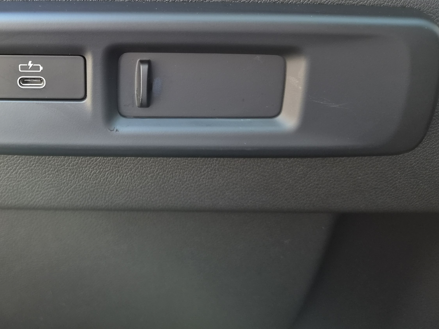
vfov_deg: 34.1
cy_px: 65
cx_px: 106
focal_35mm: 41
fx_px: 520
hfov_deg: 44.2
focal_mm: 5.4
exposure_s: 1/120
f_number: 1.8
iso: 640
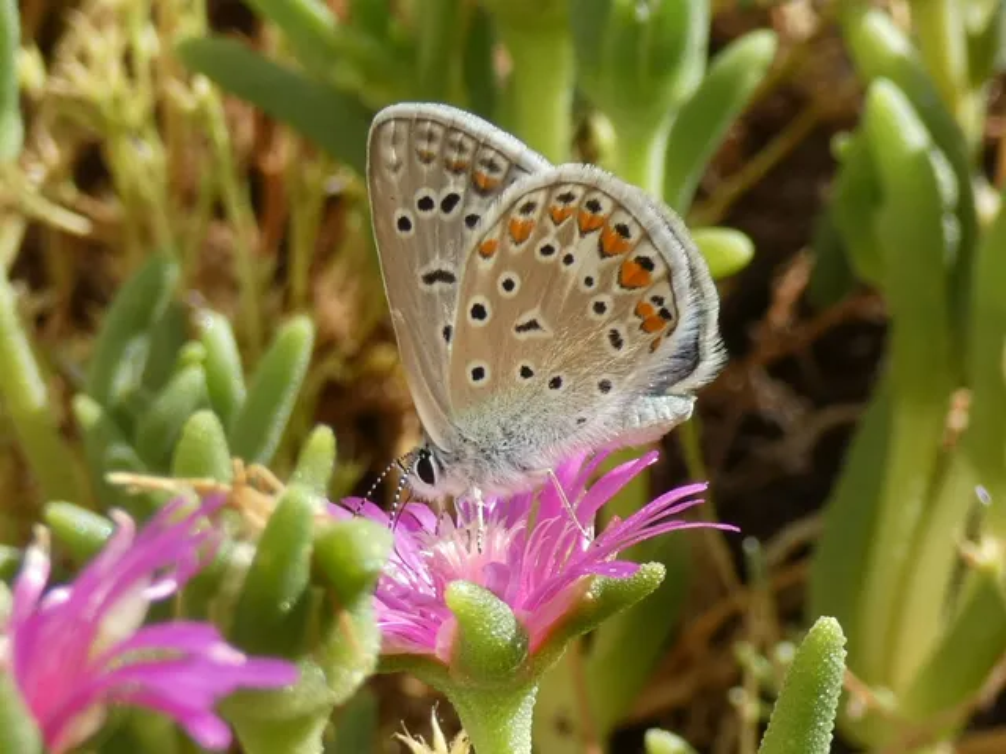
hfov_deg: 25.7
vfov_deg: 19.4
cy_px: 377
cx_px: 503
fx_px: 2209
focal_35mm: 76
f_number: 4.4
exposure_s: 1/320
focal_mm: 13.7
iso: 80
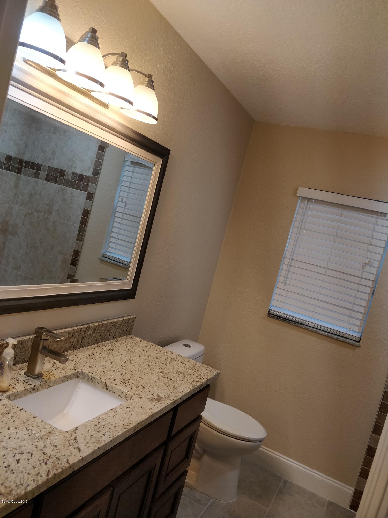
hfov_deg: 56.8
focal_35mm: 24
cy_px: 259
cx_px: 194
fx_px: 359
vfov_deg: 71.6
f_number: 1.7
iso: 400
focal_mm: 4.1
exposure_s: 1/100
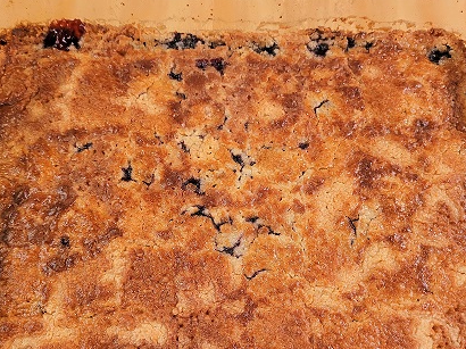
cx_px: 235
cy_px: 202
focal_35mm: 32
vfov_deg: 44.0
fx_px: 431
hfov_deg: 56.8
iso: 320
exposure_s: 1/40
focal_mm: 5.4
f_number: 1.8
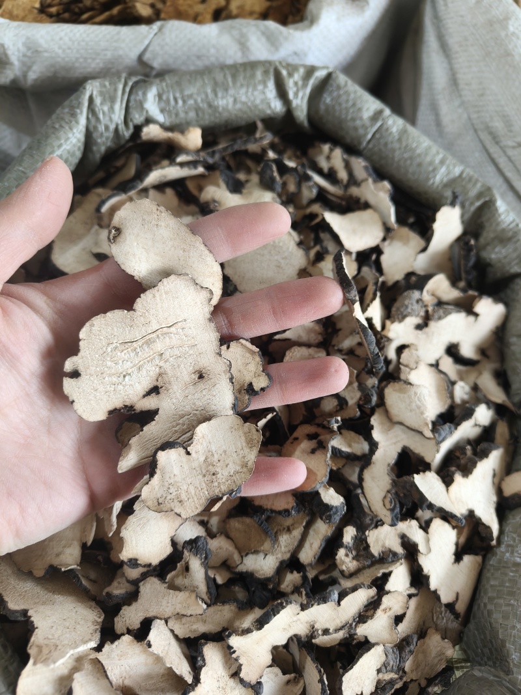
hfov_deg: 56.8
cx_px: 260
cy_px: 348
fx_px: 482
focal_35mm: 24
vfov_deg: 71.6
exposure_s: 1/50
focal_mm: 5.59
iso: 320
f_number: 1.8
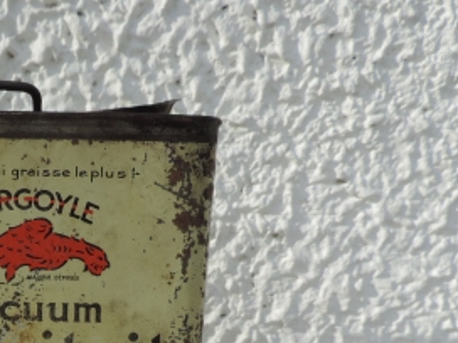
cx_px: 20
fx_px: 701
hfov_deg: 33.6
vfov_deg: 25.9
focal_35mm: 53
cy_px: 353
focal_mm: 4.3
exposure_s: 1/1250
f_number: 3
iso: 80
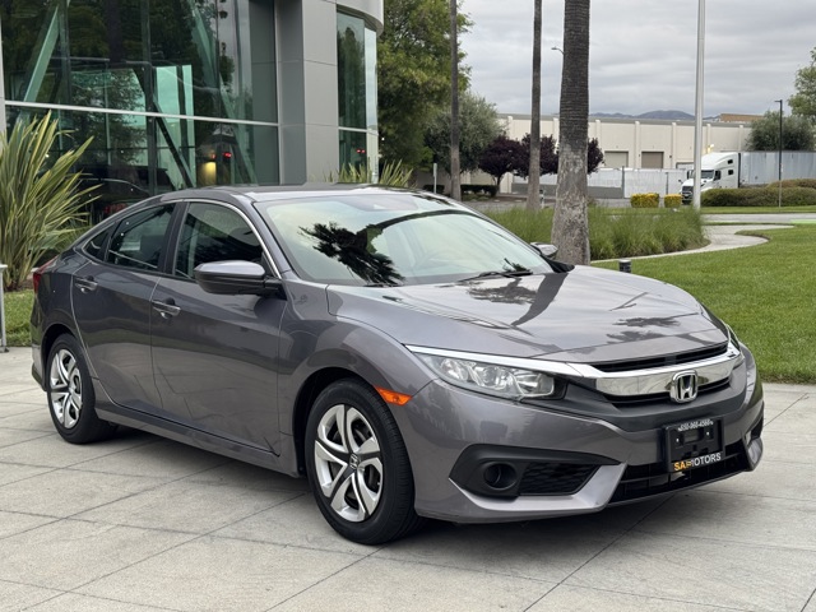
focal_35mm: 48
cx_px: 408
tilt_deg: -6.4
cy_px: 306
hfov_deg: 39.7
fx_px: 1131
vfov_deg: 30.3
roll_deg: +0.9
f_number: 1.78
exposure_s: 1/121
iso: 80
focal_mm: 6.76
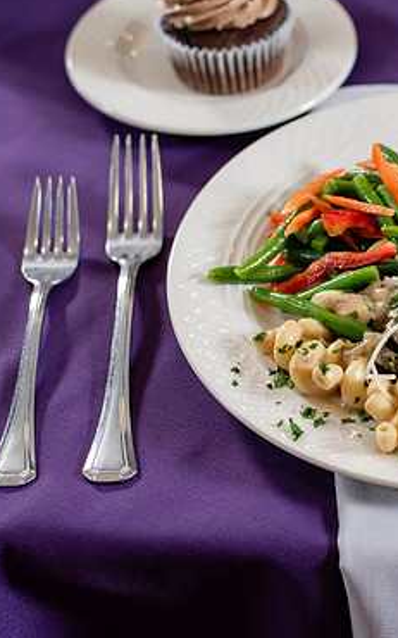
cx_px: 426
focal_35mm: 80
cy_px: 323
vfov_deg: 25.8
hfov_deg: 15.9
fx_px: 1389
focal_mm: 50
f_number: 3.5
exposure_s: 1/200
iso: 320
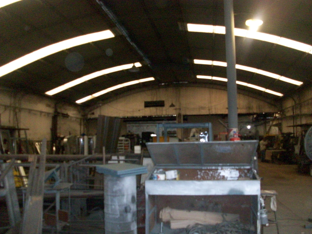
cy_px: 117
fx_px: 306
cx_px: 156
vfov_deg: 41.8
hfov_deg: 54.0
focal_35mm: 34
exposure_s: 1/60
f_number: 2.8
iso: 320
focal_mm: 5.7
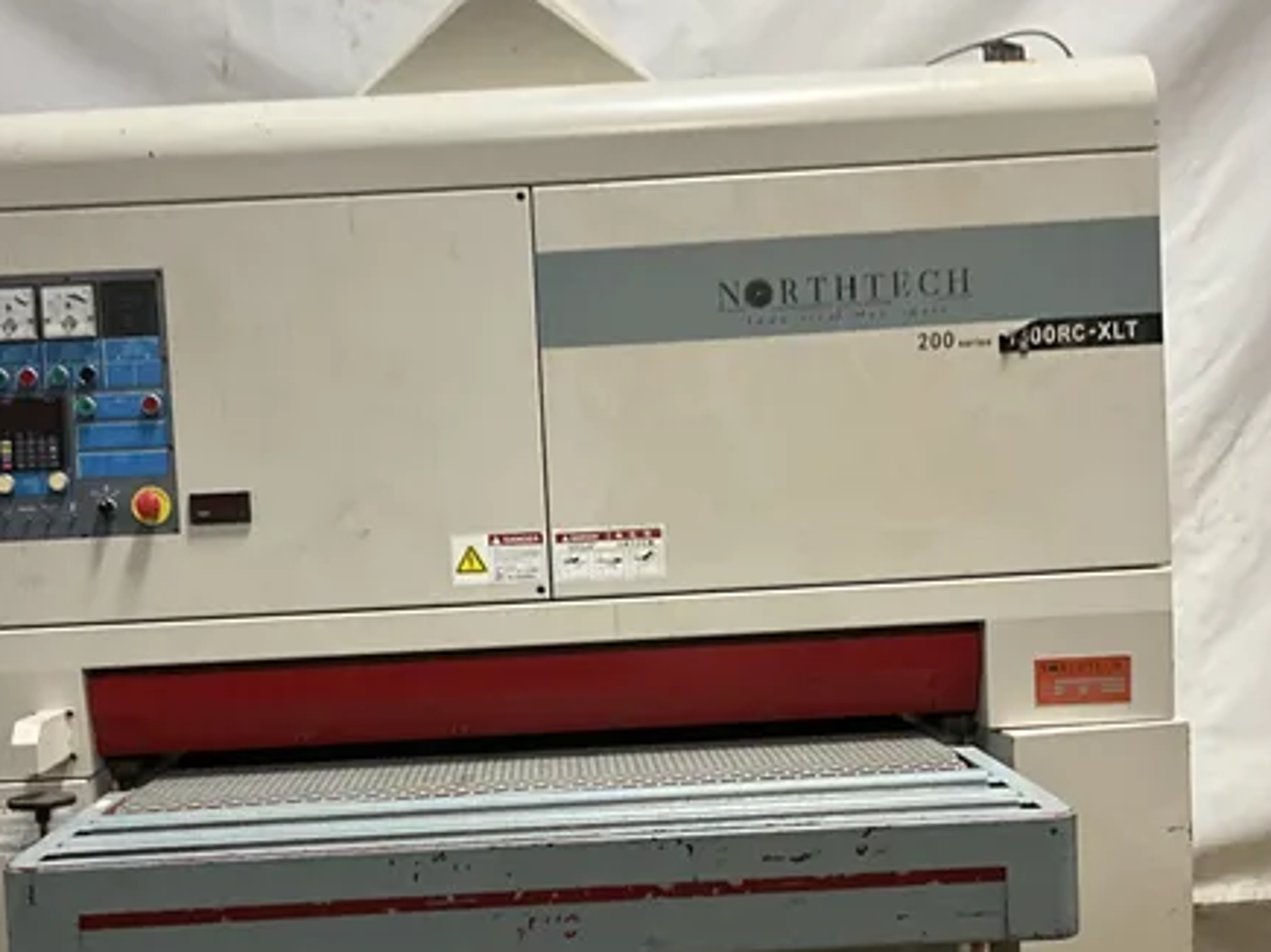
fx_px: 1835
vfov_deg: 28.7
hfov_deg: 38.2
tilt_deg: -6.4
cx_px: 573
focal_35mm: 50
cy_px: 691
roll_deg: +1.6
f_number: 1.8
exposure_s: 1/60
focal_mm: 3
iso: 160
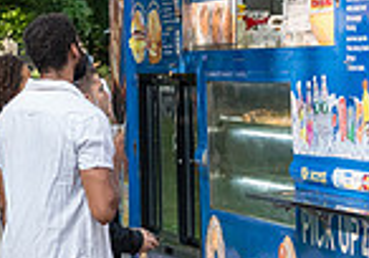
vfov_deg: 6.5
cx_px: 142
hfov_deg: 9.3
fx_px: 2278
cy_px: 156
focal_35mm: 219
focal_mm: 50
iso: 1000
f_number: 4.5
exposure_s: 1/500
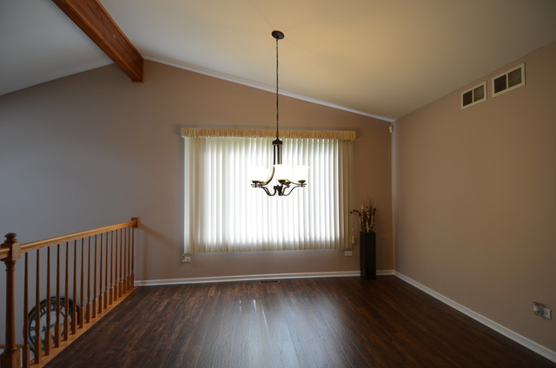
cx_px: 278
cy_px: 184
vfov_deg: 67.2
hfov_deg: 90.1
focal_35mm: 18
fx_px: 277
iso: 100
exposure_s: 1/25
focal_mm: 12
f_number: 4
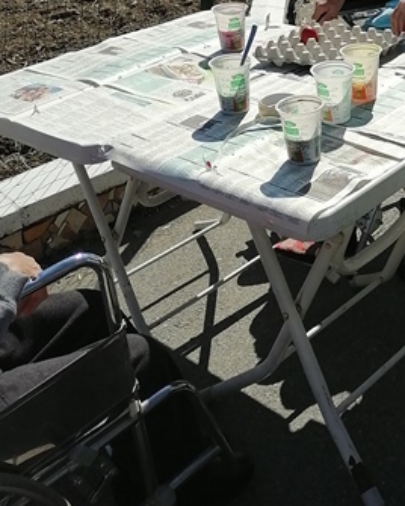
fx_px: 944
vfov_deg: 28.7
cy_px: 35
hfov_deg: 23.3
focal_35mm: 63
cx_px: 400
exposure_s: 1/2632
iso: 50
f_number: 1.8
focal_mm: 5.3
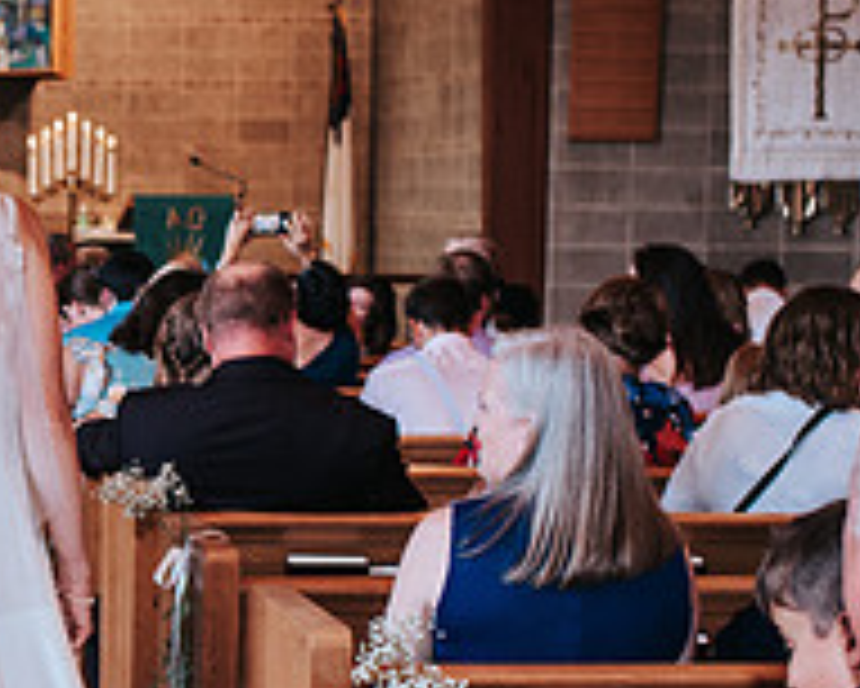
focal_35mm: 108
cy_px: 461
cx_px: -173
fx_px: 2750
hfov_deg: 17.0
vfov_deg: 14.3
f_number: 3.2
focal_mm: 35
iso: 1000
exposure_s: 1/125
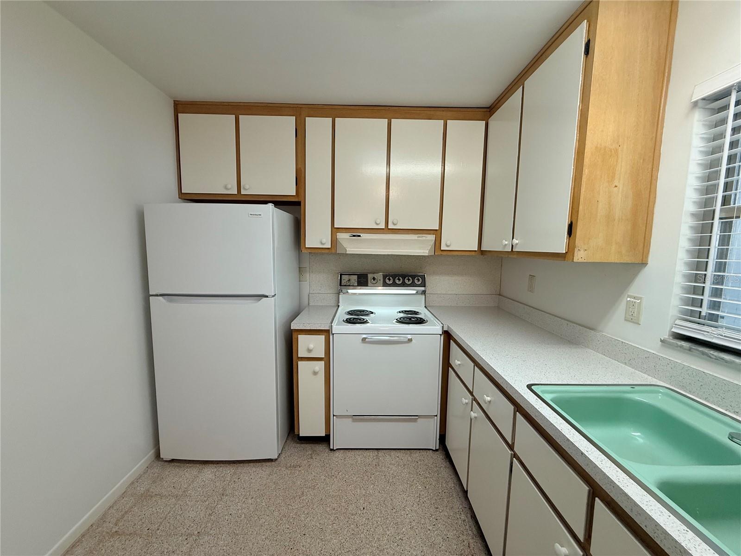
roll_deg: -0.7
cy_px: 278
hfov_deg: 102.1
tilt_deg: -5.9
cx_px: 370
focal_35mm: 14
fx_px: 300
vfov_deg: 85.7
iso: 160
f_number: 2.2
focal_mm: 2.22
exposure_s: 1/120
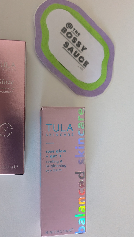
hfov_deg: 42.7
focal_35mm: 27
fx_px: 171
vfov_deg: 69.9
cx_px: 54
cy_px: 118
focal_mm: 4.53
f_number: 1.7
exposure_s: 1/120
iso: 56
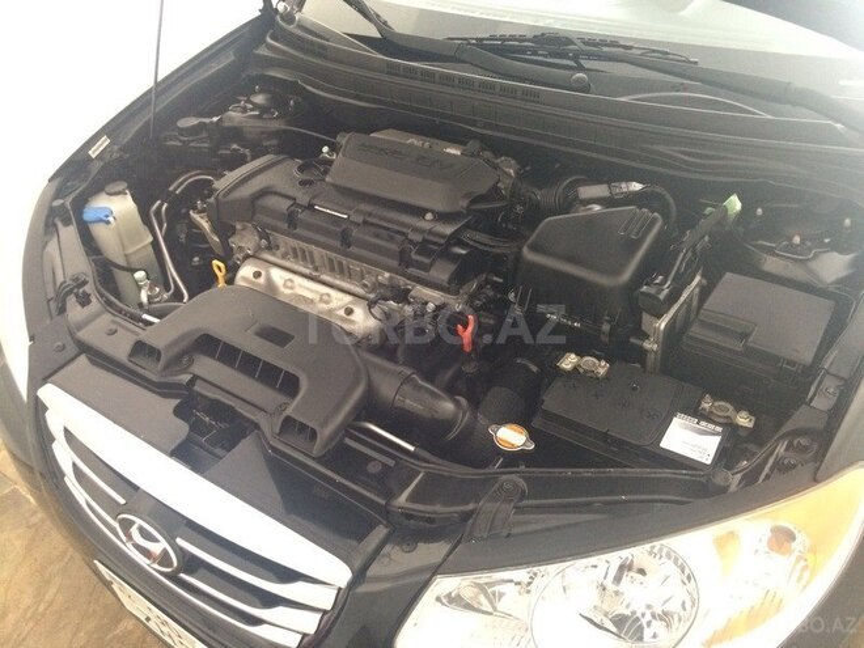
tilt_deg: -39.6
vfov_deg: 48.2
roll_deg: +4.6
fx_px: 724
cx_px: 432
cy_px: 324
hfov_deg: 61.7
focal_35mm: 29
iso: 320
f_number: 2.2
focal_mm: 4.15
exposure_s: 1/17
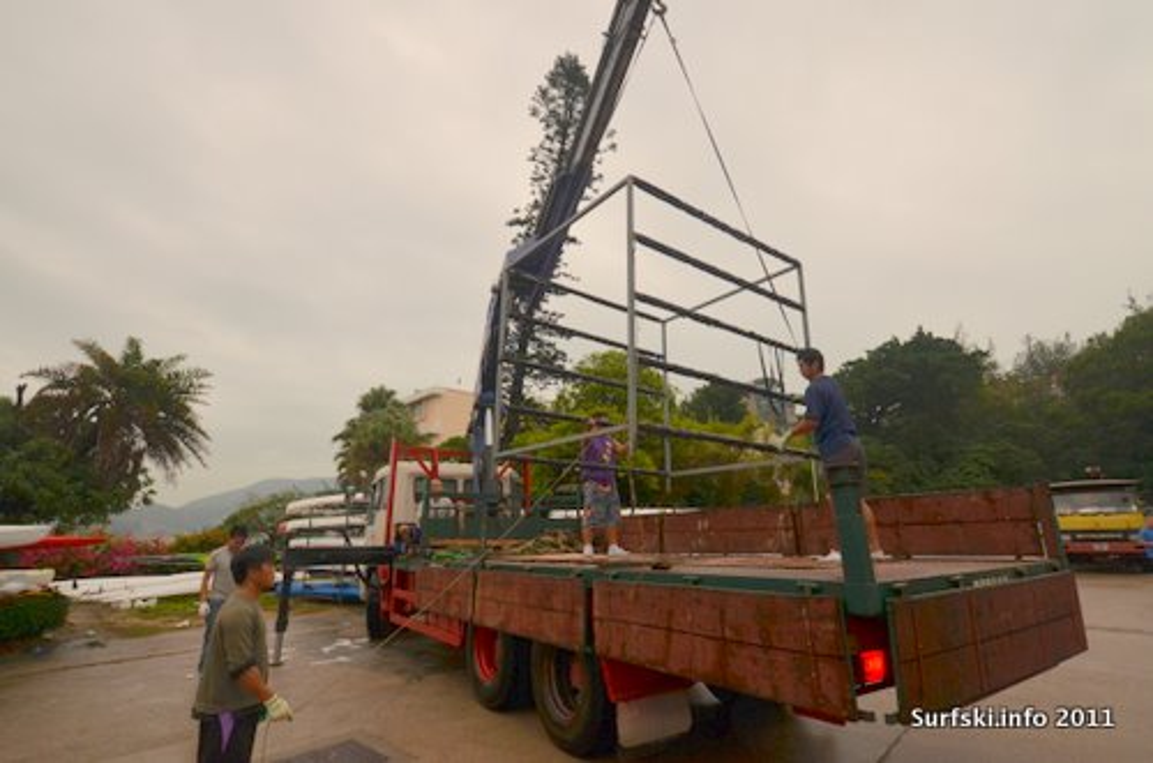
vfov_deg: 71.8
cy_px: 382
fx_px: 527
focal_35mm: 16
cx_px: 576
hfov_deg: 95.1
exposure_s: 1/125
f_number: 7.1
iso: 400
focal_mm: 11
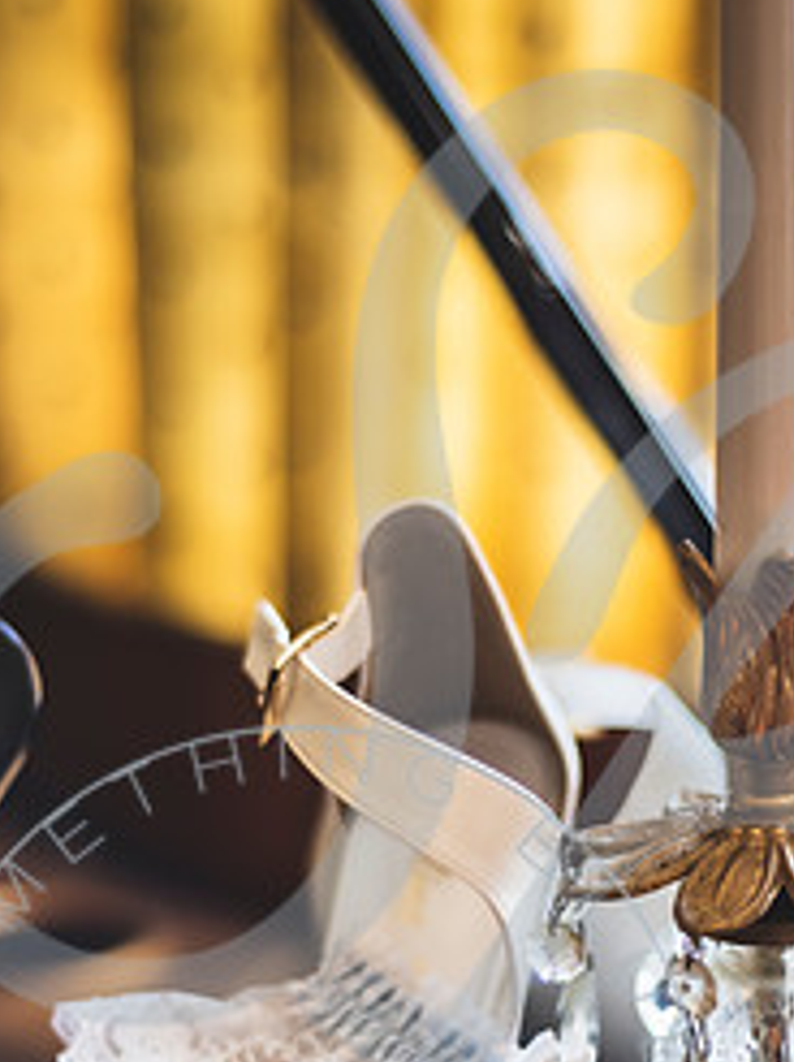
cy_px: 799
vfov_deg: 22.1
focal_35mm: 88
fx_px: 2696
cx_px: 496
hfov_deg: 16.7
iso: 100
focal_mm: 50
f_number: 1.8
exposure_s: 1/125
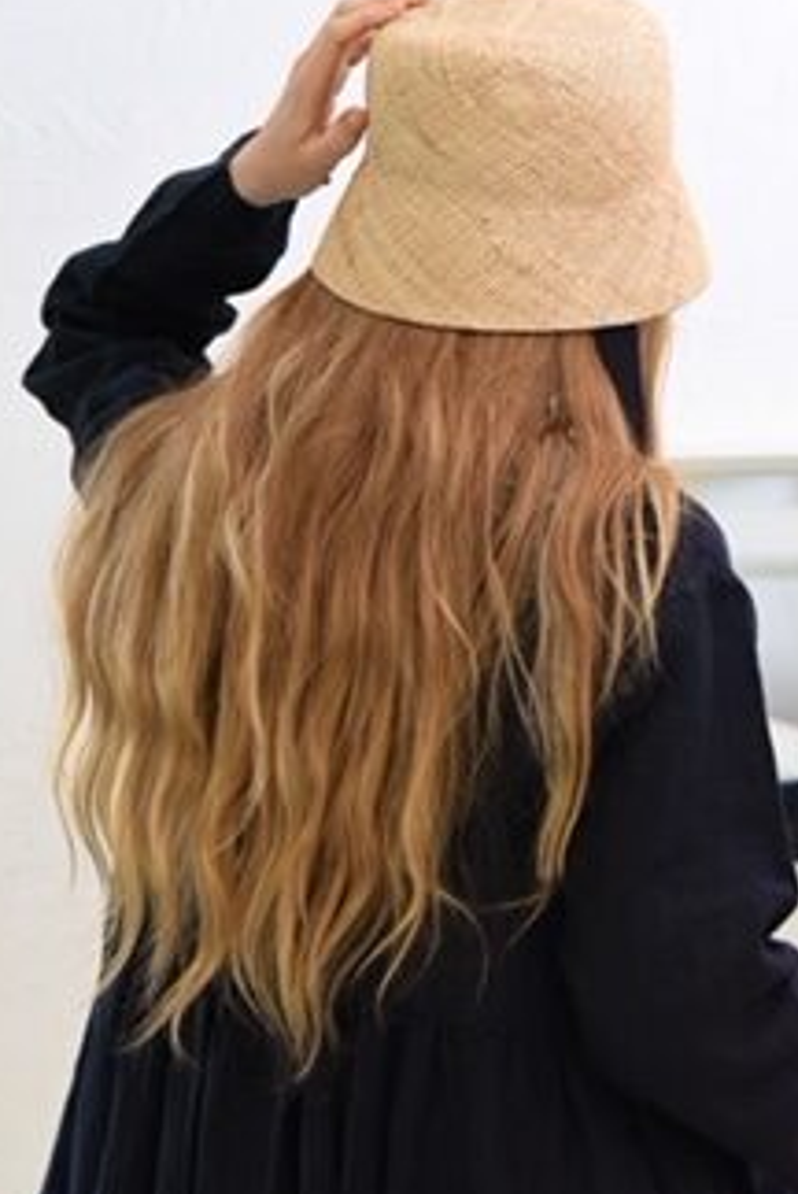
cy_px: 1072
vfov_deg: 20.2
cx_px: 765
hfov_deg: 13.7
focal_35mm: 99
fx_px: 3284
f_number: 4.5
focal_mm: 50
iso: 1250
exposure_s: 1/400
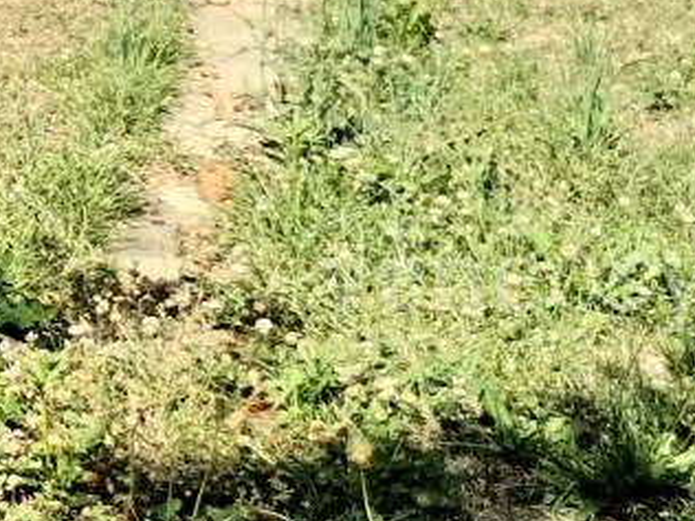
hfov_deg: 10.0
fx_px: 3534
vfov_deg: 8.2
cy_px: -330
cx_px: -928
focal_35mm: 176
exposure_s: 1/552
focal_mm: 4.75
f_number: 1.8
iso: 100
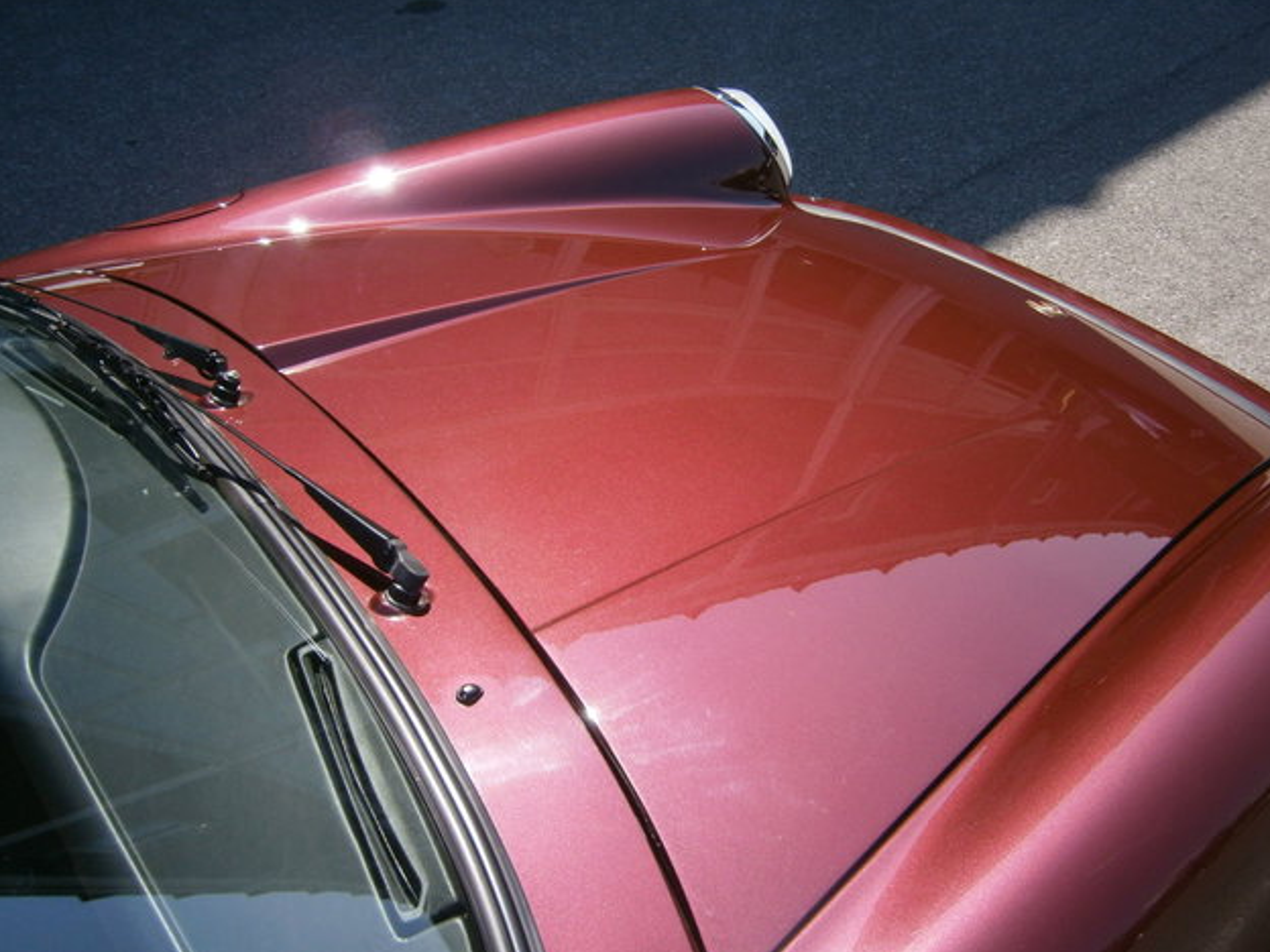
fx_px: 1174
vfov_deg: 44.1
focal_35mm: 32
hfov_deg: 56.6
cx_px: 733
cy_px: 511
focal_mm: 4.7
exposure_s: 1/640
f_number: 2.8
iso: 80
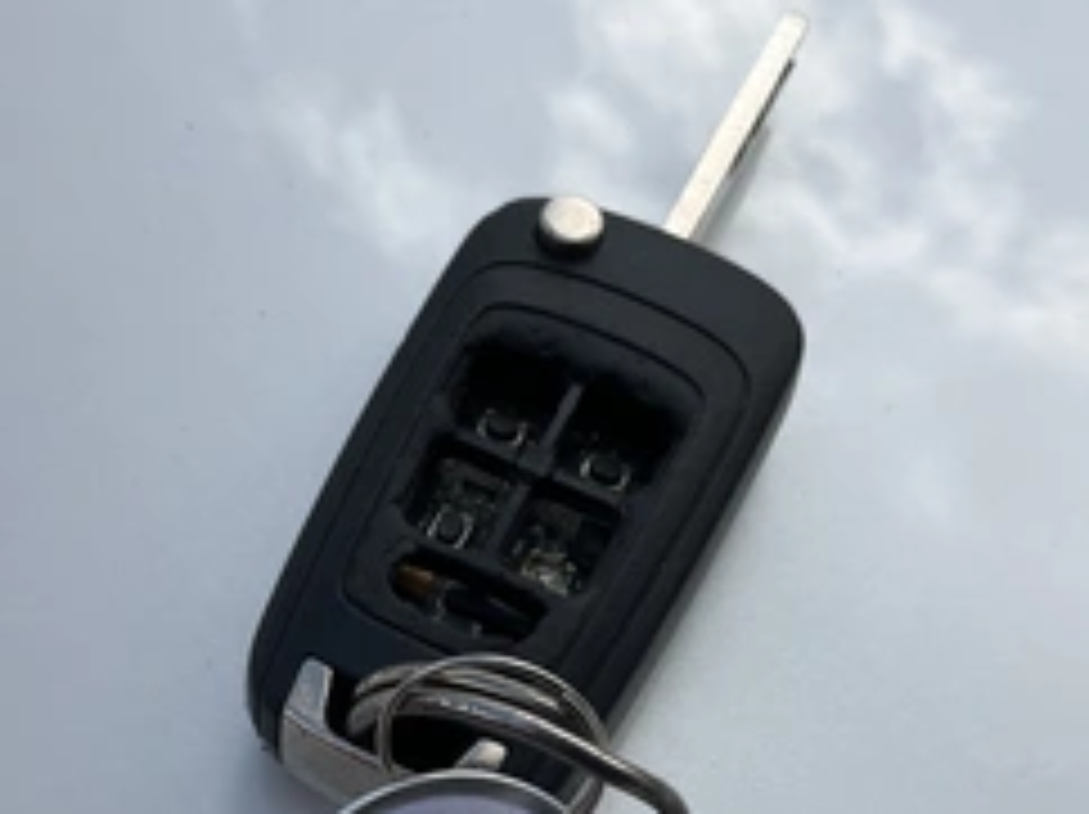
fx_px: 1509
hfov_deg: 39.6
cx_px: 468
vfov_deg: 29.5
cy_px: 657
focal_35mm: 48
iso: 25
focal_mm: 3
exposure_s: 1/1984
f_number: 1.8
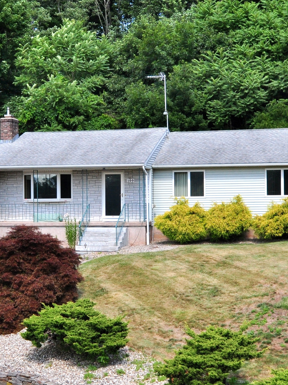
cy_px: 190
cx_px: 83
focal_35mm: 44
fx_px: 488
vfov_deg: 42.9
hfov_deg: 32.4
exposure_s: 1/500
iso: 400
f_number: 9
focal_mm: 20
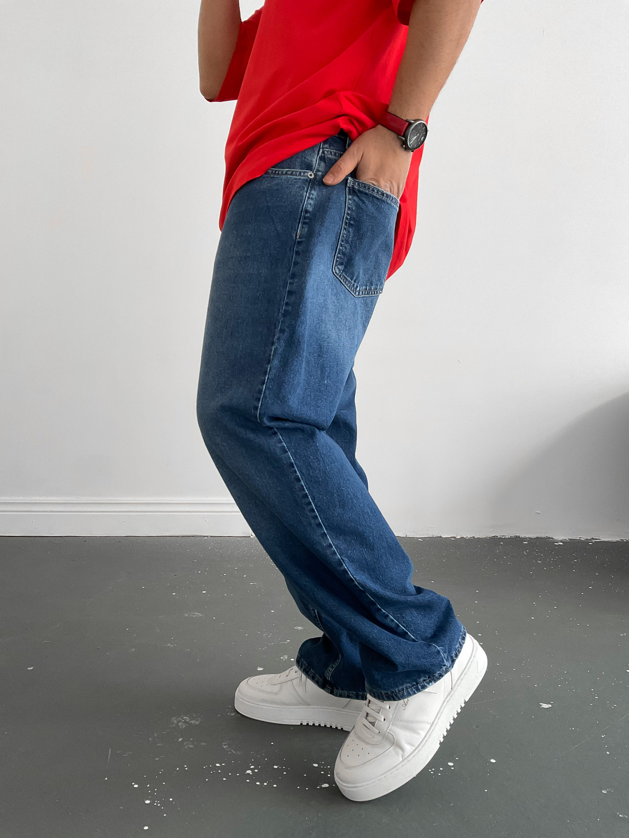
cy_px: 419
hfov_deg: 48.2
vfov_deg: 61.7
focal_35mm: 29
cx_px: 314
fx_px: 703
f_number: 1.8
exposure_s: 1/60
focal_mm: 3
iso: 100
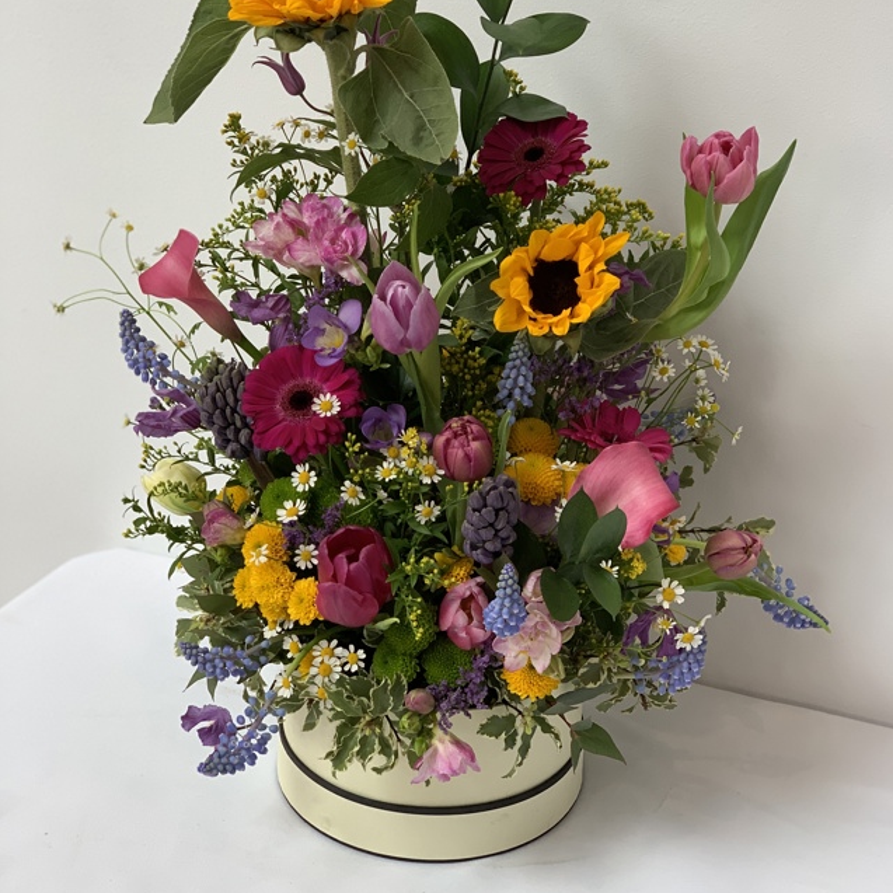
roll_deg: -2.6
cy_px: 336
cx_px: 450
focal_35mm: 62
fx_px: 1810
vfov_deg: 27.6
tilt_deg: -19.4
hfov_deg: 27.7
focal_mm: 6
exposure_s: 1/122
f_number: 2.4
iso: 100
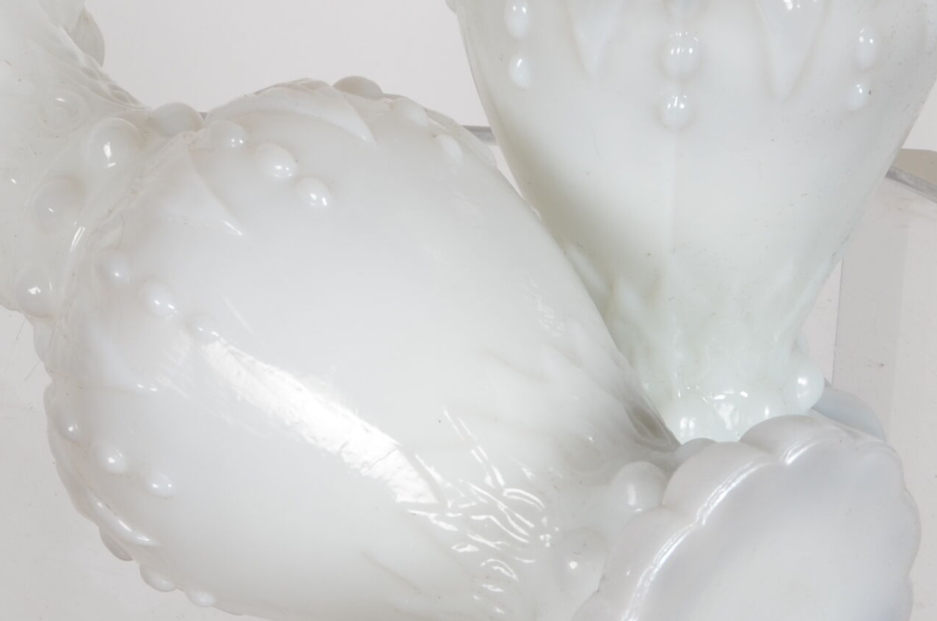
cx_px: 400
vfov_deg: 6.3
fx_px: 5637
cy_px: -51
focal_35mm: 217
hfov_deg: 9.5
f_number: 14
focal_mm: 50
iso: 100
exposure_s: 1/125
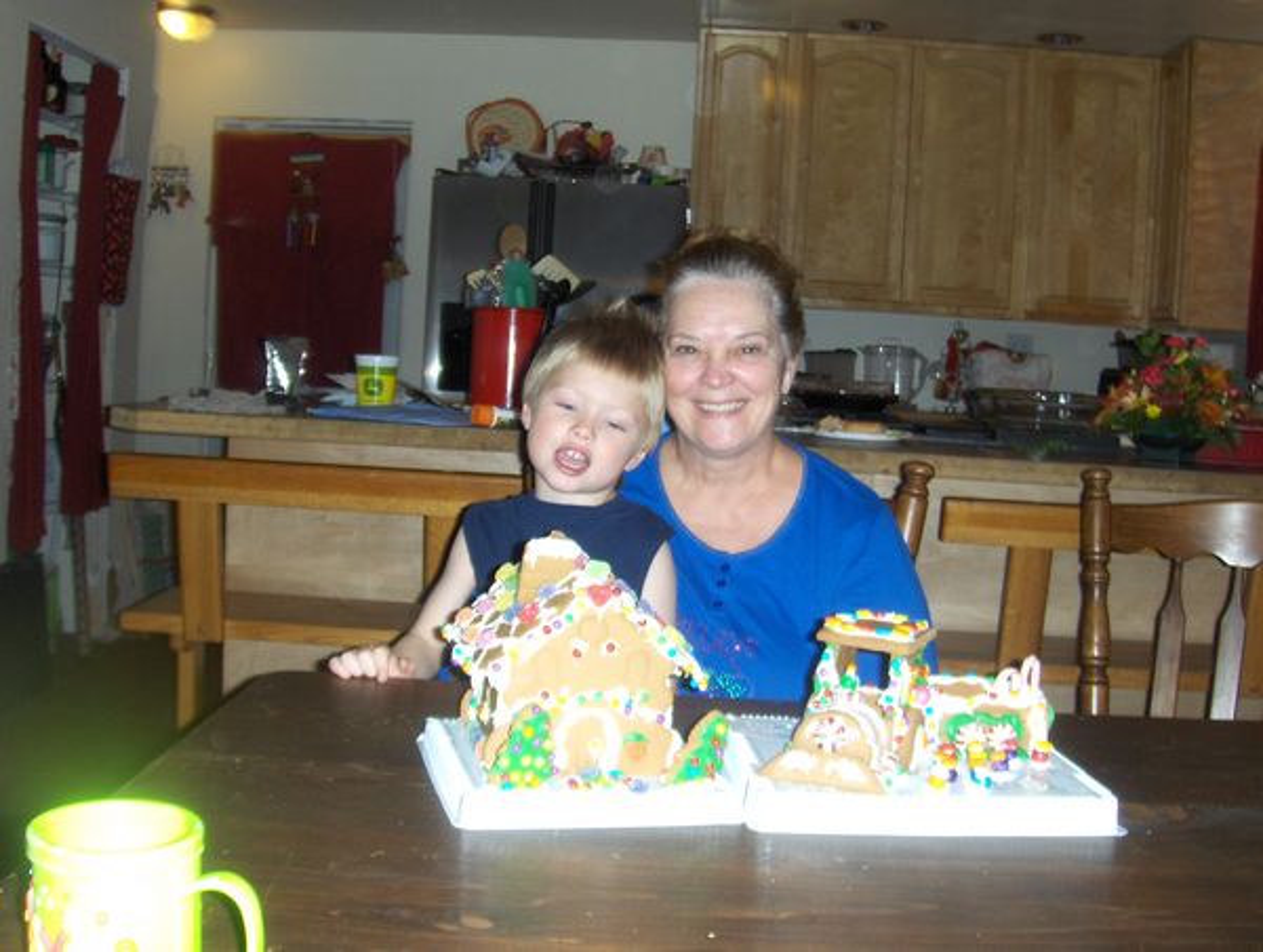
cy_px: 476
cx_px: 632
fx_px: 1498
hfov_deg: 45.7
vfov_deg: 35.2
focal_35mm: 41
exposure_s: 1/60
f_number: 3.5
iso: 100
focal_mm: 6.5
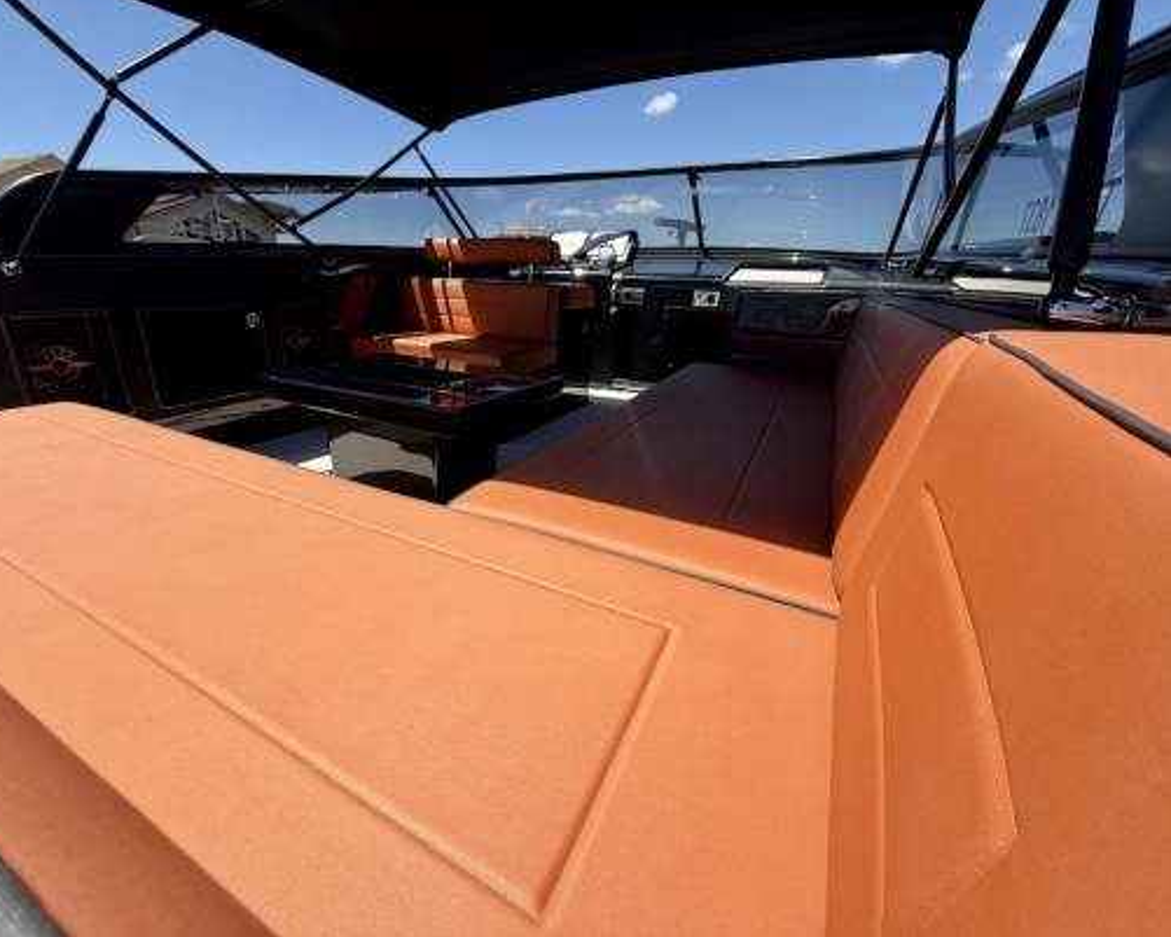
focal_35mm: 15
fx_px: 520
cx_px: 533
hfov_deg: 96.5
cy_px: 457
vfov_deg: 84.0
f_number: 2.2
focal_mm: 2.22
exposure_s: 1/1613
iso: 50
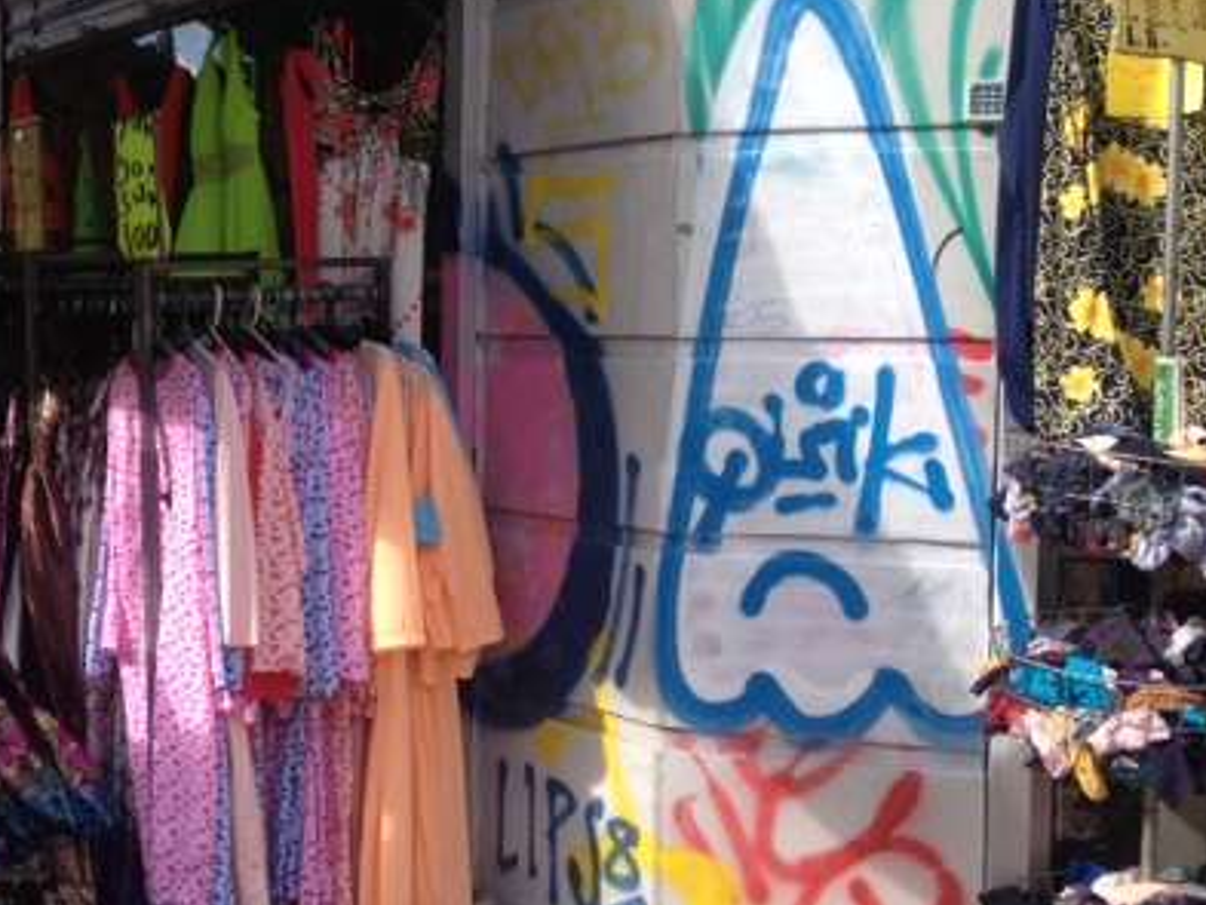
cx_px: 255
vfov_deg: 25.7
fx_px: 1986
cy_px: 423
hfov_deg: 32.9
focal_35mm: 57
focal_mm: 4.28
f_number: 2.4
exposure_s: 1/736
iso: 50
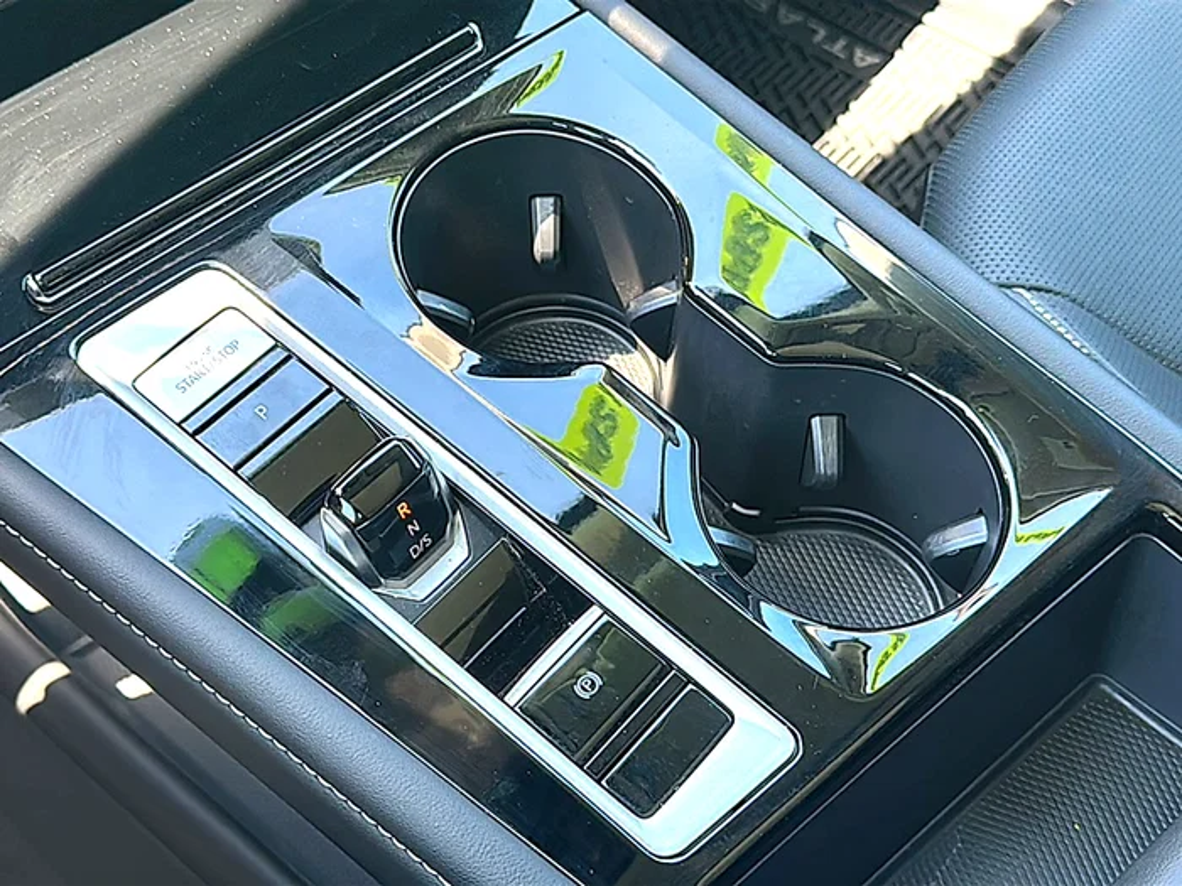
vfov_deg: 36.8
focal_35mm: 39
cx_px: 591
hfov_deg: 47.9
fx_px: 1332
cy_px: 443
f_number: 1.78
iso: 125
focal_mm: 6.86
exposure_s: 1/192
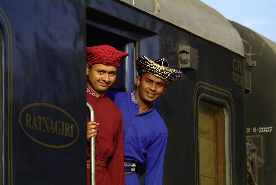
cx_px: 138
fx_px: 1174
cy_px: 92
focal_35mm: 153
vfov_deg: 9.0
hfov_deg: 13.4
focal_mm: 102
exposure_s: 1/350
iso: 200
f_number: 5.6
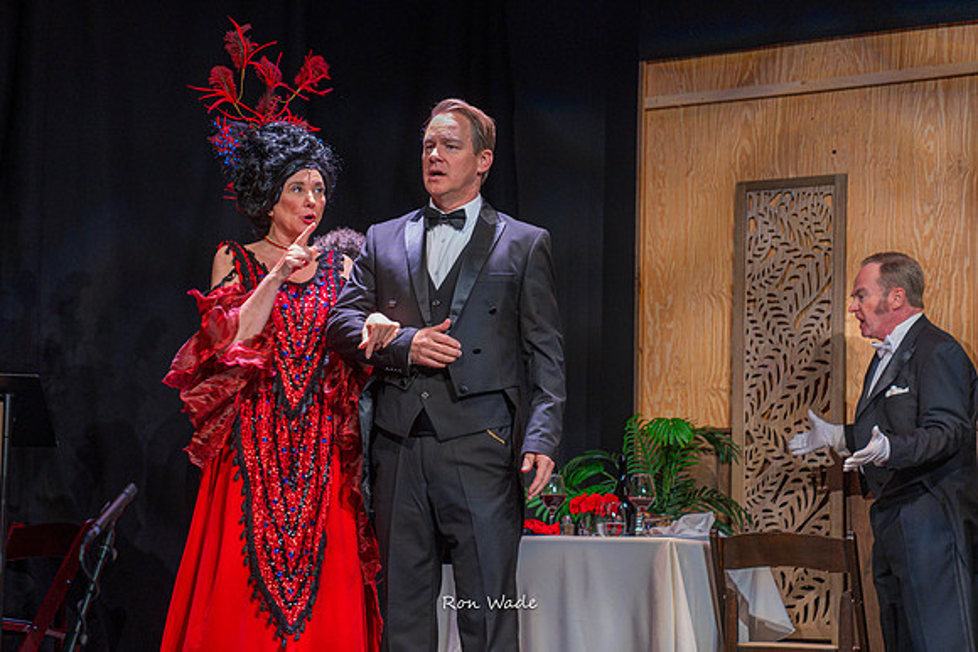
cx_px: 359
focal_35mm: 89
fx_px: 2407
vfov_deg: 15.4
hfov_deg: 22.9
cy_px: 356
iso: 2000
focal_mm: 70
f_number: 2.8
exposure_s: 1/180
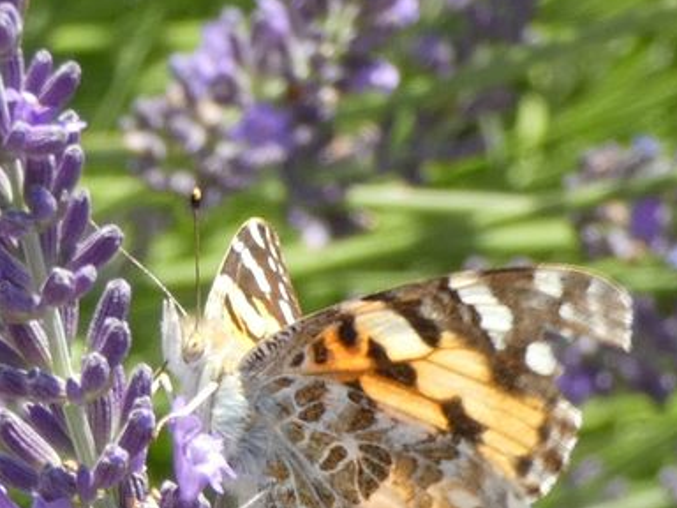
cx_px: 297
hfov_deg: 5.8
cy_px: 489
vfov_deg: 4.3
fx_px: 6689
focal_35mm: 342
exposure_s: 1/80
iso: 125
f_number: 5.4
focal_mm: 27.5
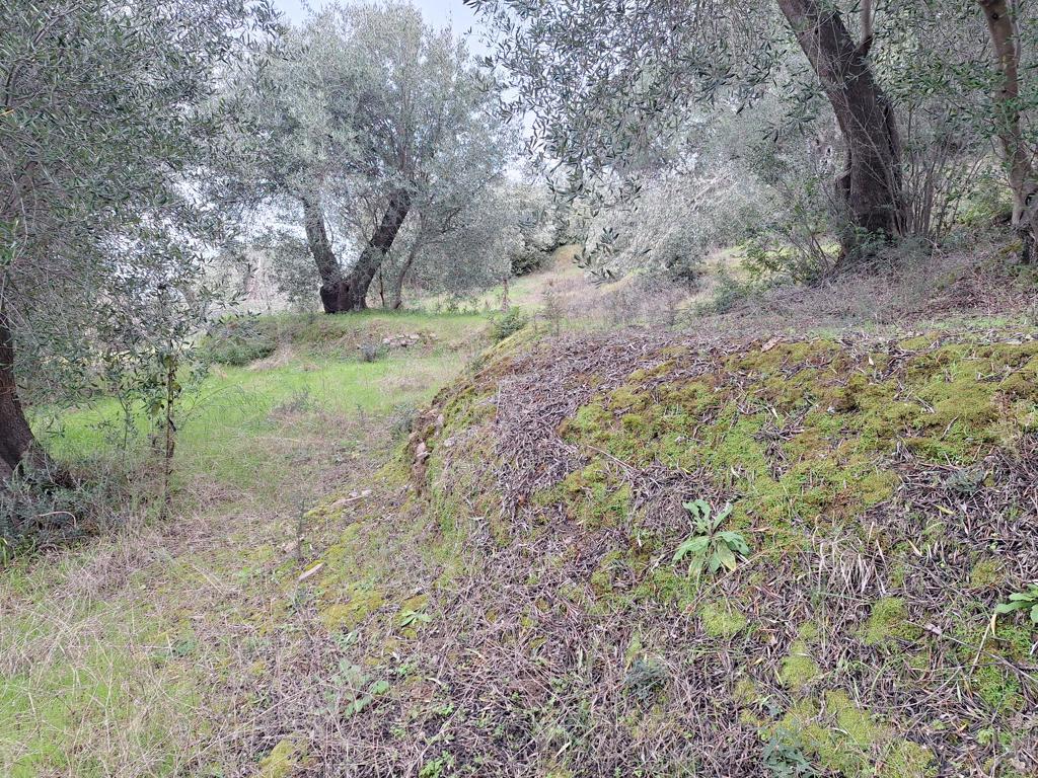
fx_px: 690
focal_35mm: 23
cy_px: 389
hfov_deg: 73.9
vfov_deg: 58.9
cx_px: 519
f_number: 1.8
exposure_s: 1/152
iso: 40
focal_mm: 5.54
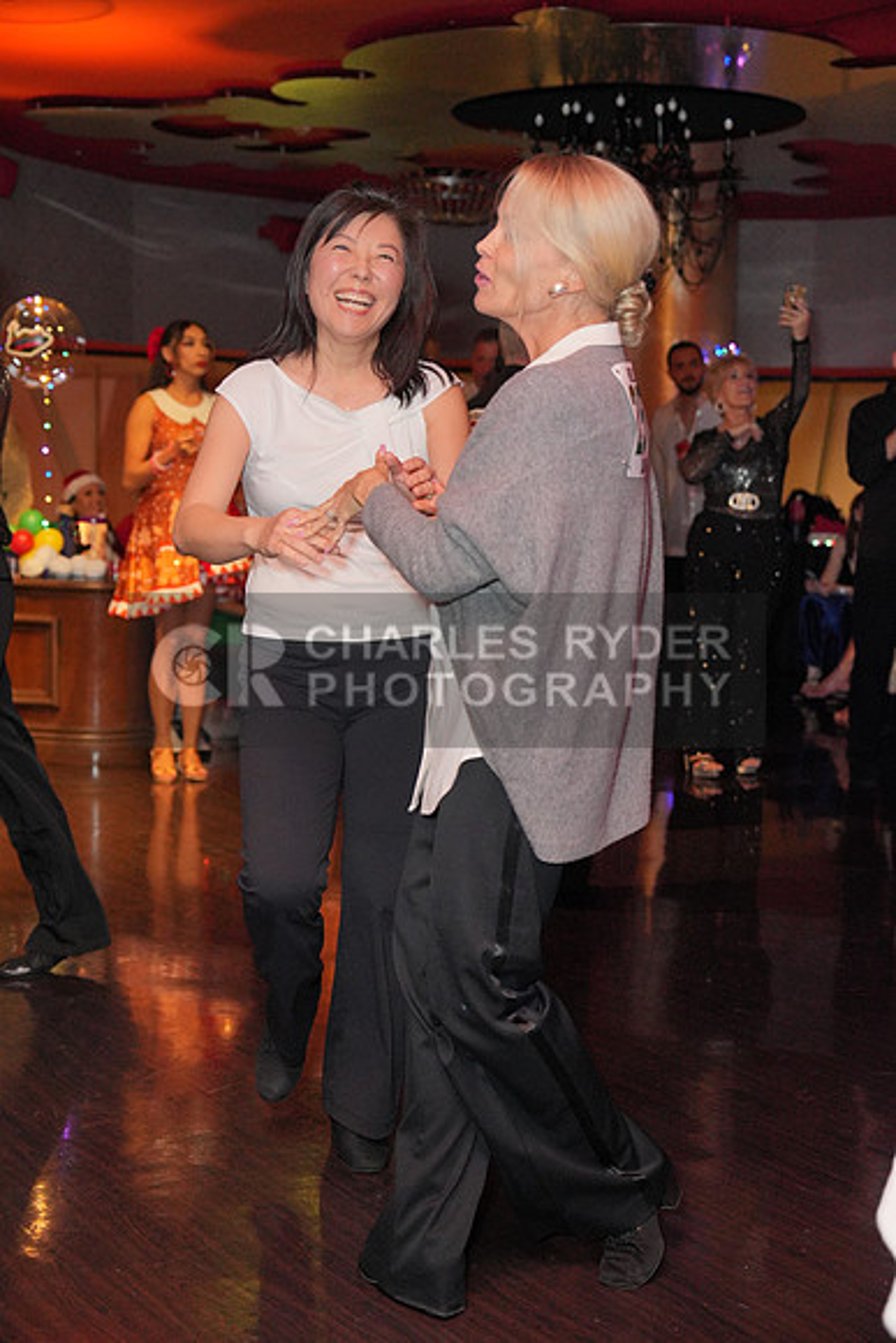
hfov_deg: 26.5
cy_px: 672
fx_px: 1903
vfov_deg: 38.9
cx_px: 448
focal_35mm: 51
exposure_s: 1/200
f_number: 4
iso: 4000
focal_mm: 51
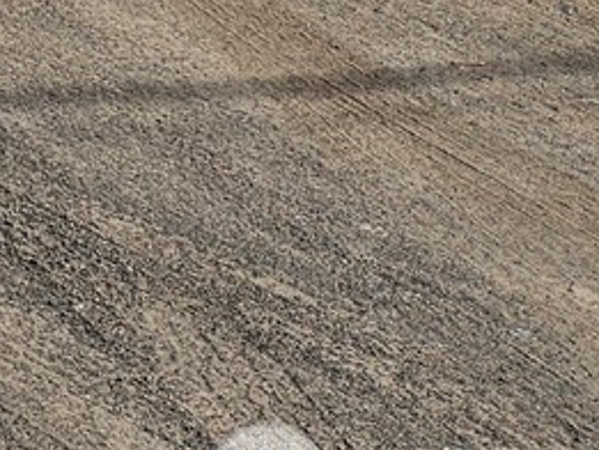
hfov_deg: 10.8
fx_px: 2441
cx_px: -1035
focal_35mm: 141
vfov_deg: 9.0
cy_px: -799
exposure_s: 1/2790
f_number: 1.8
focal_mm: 5.4
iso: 25
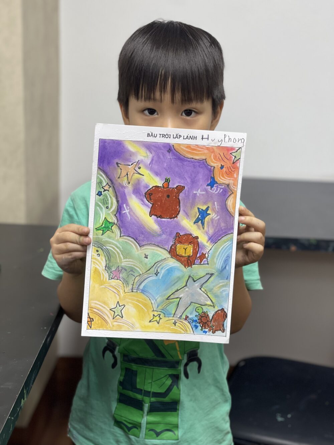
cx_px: 167
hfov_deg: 22.9
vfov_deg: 30.3
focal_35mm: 64
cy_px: 222
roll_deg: -2.4
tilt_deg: -14.4
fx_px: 823
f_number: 2.2
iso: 80
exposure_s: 1/100
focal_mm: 7.5
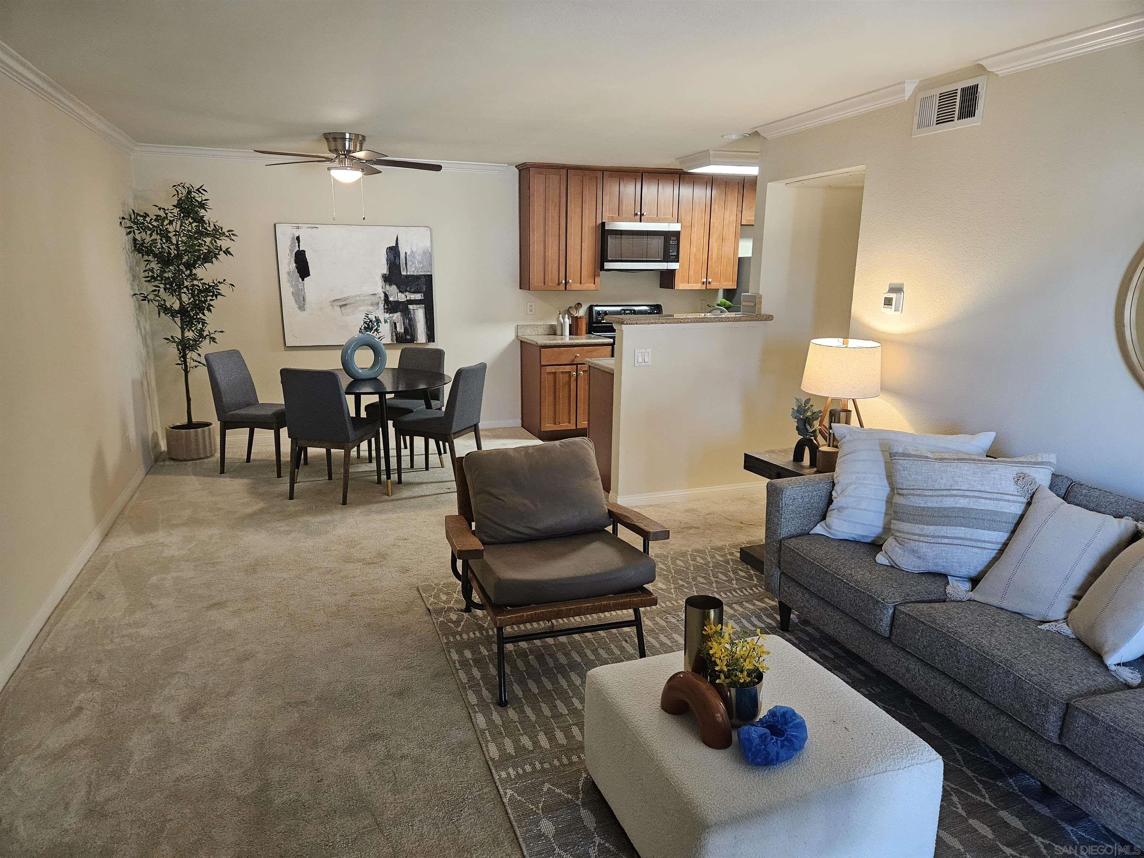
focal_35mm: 23
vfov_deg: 58.9
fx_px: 760
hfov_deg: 73.9
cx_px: 572
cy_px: 429
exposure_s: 1/120
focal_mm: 5.4
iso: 800
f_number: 1.8
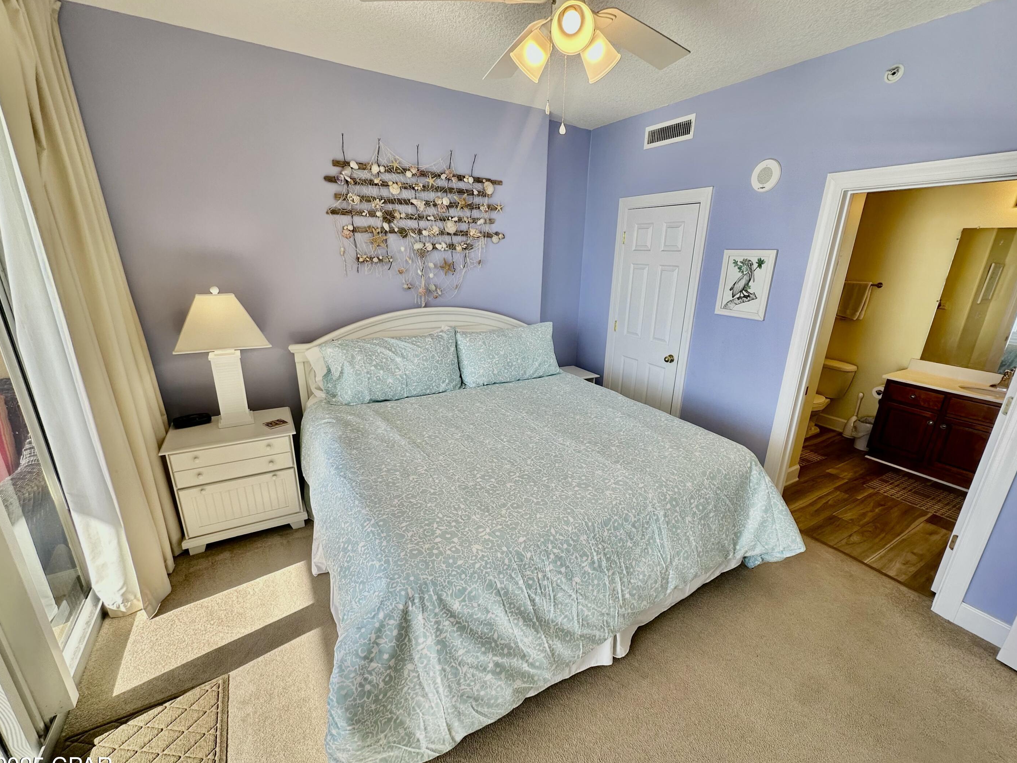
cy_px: 395
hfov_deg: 98.2
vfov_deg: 81.7
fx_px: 441
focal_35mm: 15
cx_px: 520
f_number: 2.2
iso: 40
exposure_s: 1/134
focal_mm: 2.22
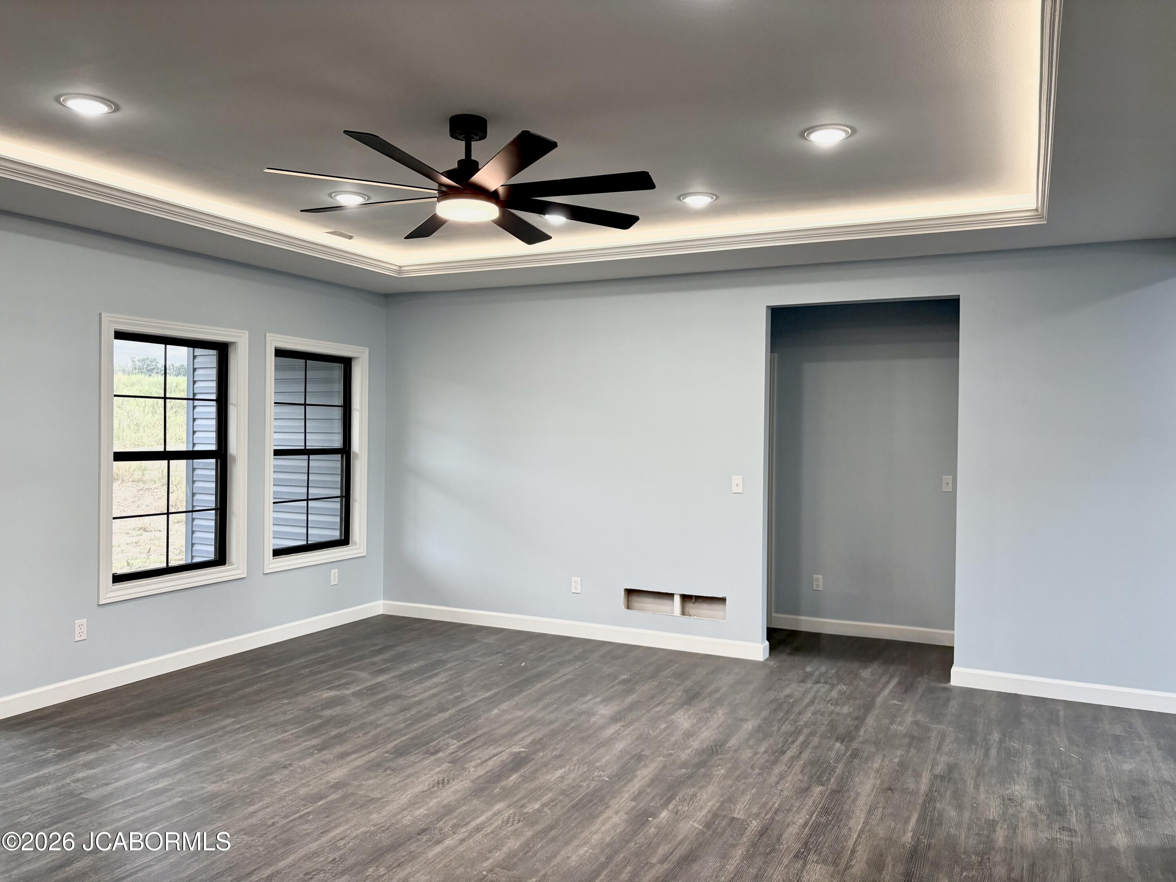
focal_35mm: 26
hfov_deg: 67.3
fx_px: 883
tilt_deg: -0.8
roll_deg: -1.1
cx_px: 588
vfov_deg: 53.1
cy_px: 441
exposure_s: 1/163
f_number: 1.6
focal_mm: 5.96
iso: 125
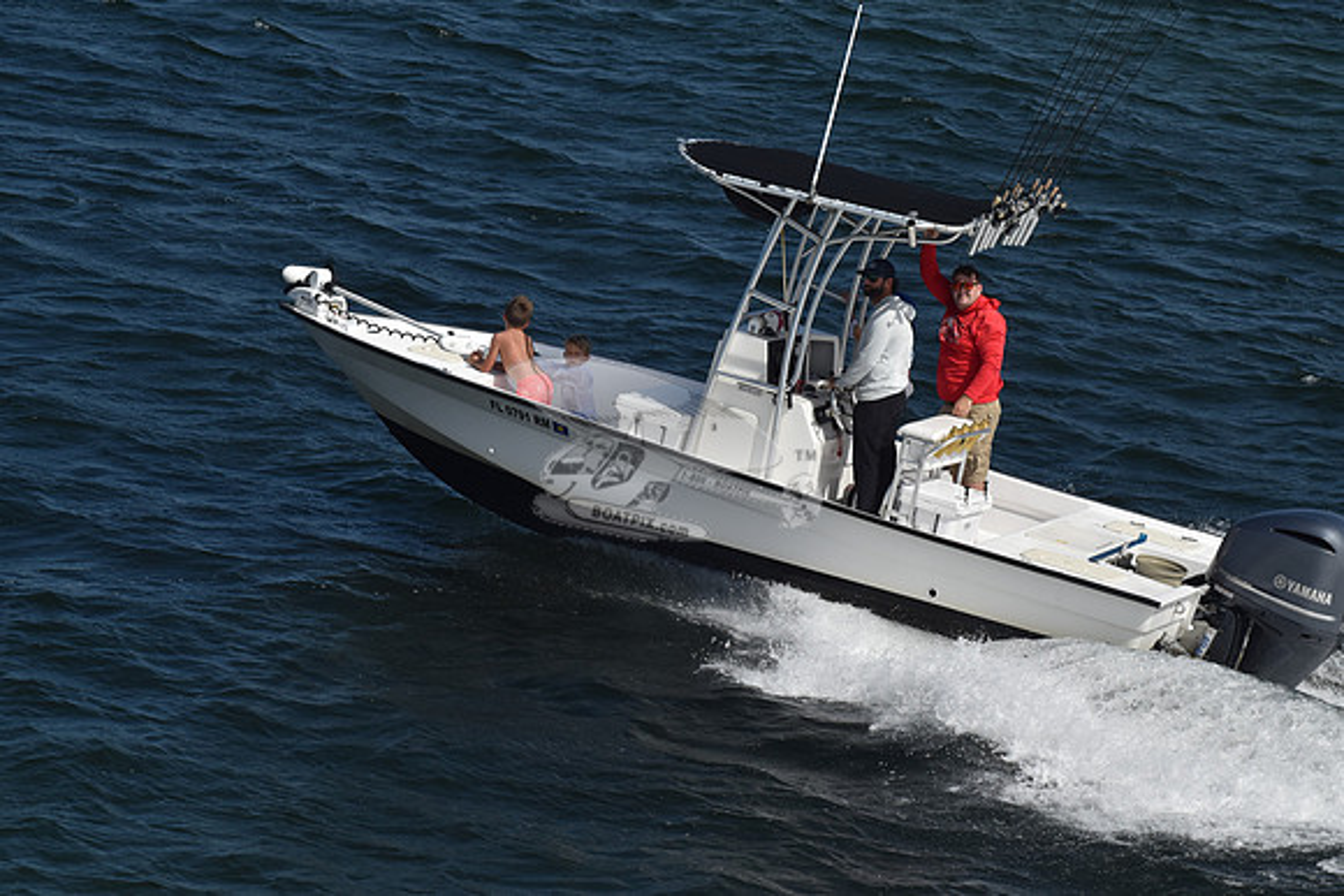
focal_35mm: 165
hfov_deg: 12.4
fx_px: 6161
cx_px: 672
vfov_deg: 8.3
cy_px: 448
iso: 400
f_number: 16
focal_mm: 110
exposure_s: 1/1000
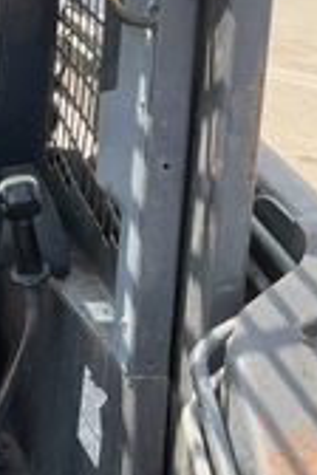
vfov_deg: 28.1
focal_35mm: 72
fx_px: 951
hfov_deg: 17.0
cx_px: -173
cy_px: 243
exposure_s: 1/465
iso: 25
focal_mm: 3
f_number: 1.8
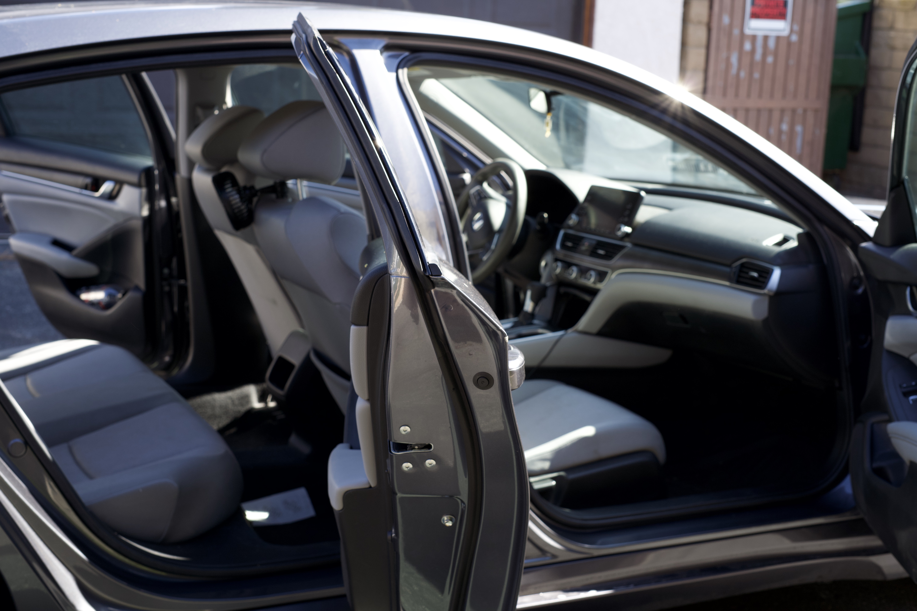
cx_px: 458
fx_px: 1274
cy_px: 306
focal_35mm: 50
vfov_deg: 27.0
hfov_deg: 39.6
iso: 400
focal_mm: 50
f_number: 7.1
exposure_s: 1/125
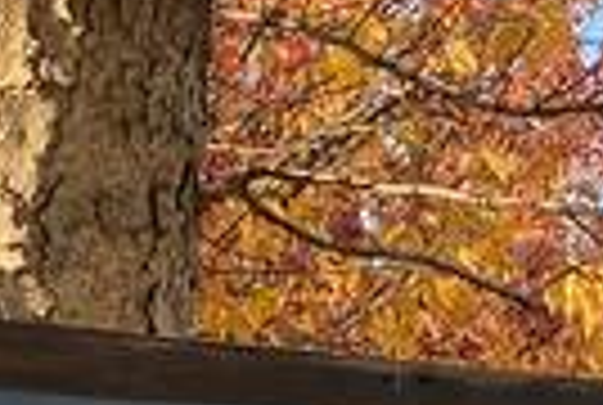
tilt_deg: -9.8
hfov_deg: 12.7
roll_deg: +0.7
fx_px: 2703
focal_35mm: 161
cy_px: 1278
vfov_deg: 7.4
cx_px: 94
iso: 32
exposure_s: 1/339
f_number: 1.8
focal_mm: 4.25
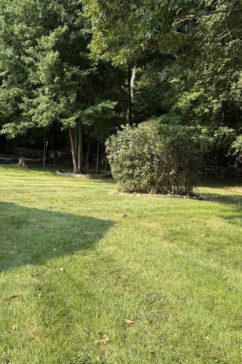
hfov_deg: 32.4
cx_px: 89
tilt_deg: -11.0
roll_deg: -2.2
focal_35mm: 41
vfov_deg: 47.4
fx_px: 413
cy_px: 194
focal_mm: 6.76
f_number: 1.78
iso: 80
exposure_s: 1/1018
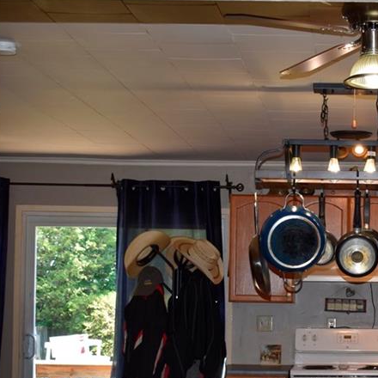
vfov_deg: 18.2
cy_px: 285
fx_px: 1174
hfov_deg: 17.9
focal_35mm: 95
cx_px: 358
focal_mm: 32
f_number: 5
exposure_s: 1/200
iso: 400
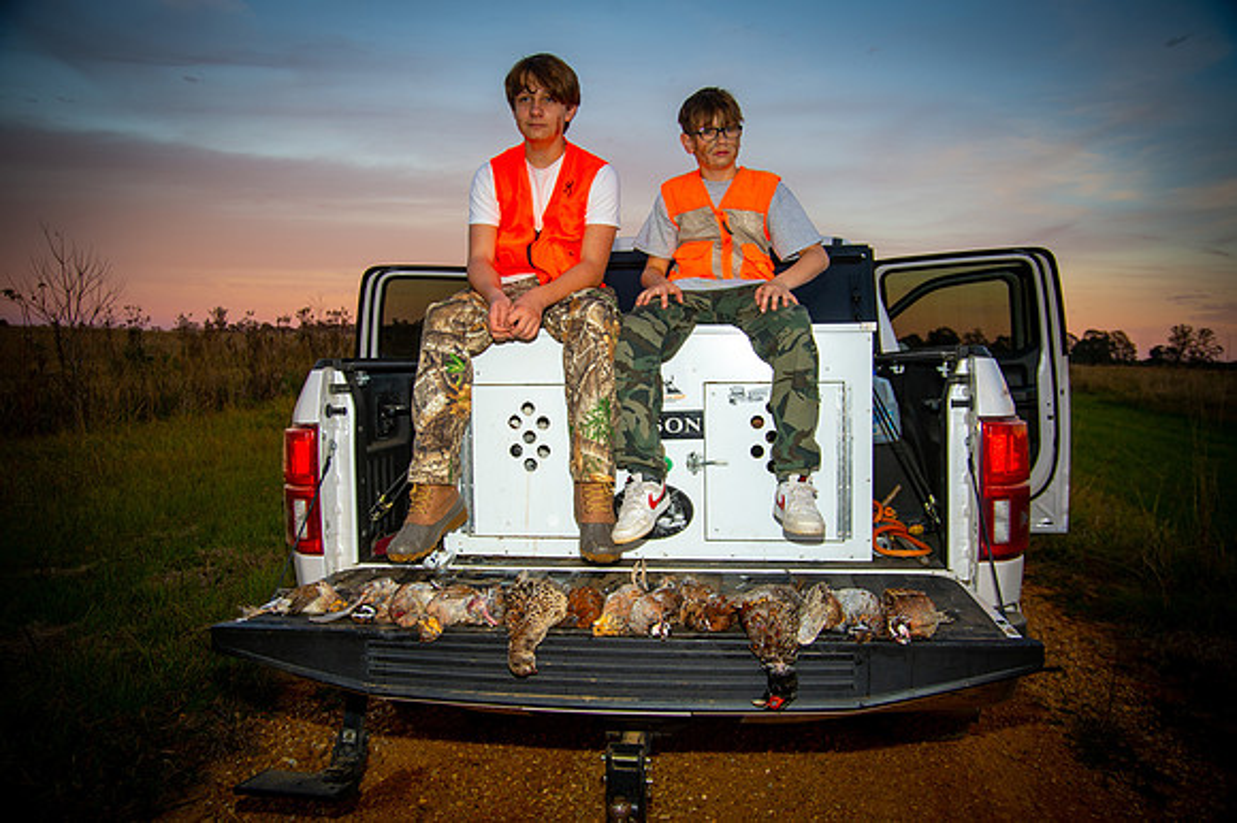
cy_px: 412
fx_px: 962
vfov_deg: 46.4
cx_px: 618
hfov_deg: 65.5
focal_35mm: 28
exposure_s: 1/60
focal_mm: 28
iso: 100
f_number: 5.6
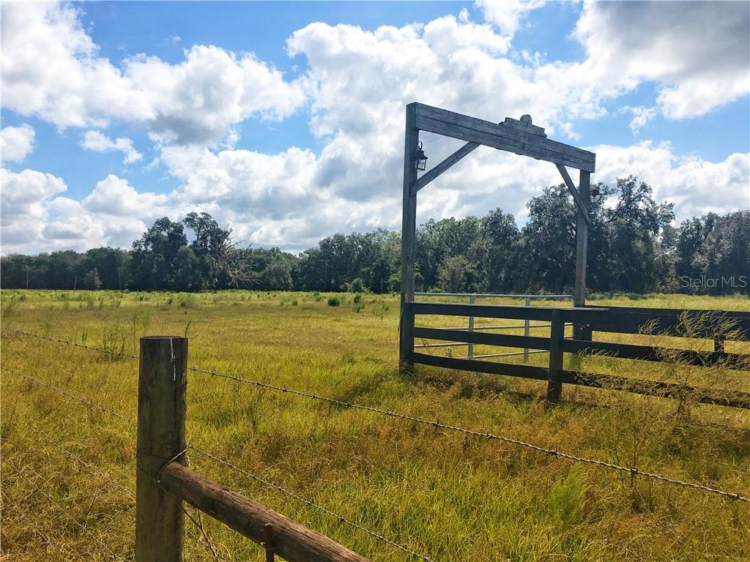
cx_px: 375
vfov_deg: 48.2
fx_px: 628
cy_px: 281
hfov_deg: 61.7
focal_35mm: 29
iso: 25
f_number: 2.2
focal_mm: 4.15
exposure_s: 1/3077
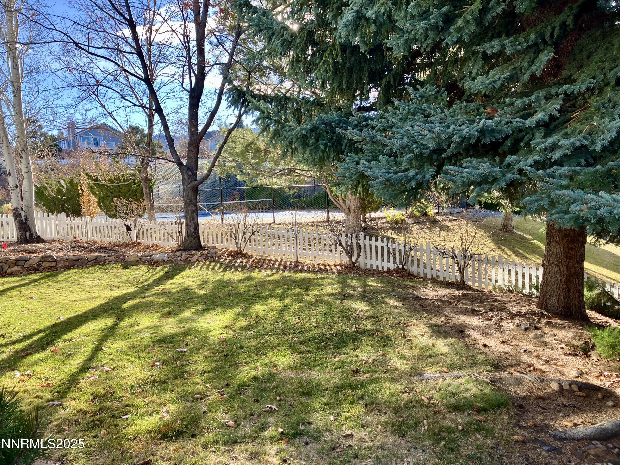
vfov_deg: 49.7
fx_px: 502
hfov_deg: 63.4
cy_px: 232
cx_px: 310
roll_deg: +2.6
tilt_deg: -2.7
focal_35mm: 28
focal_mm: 3.99
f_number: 1.8
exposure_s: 1/286
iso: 32
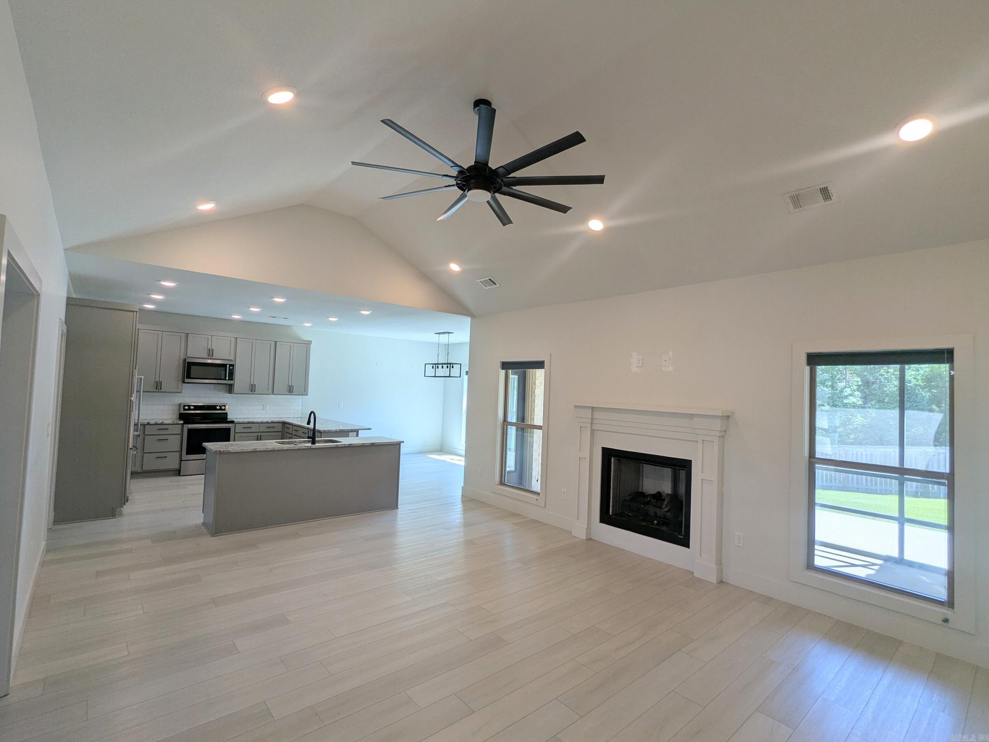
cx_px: 494
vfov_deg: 78.1
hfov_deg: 94.5
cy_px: 371
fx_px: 457
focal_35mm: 16
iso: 72
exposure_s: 1/194
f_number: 2.2
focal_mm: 2.35
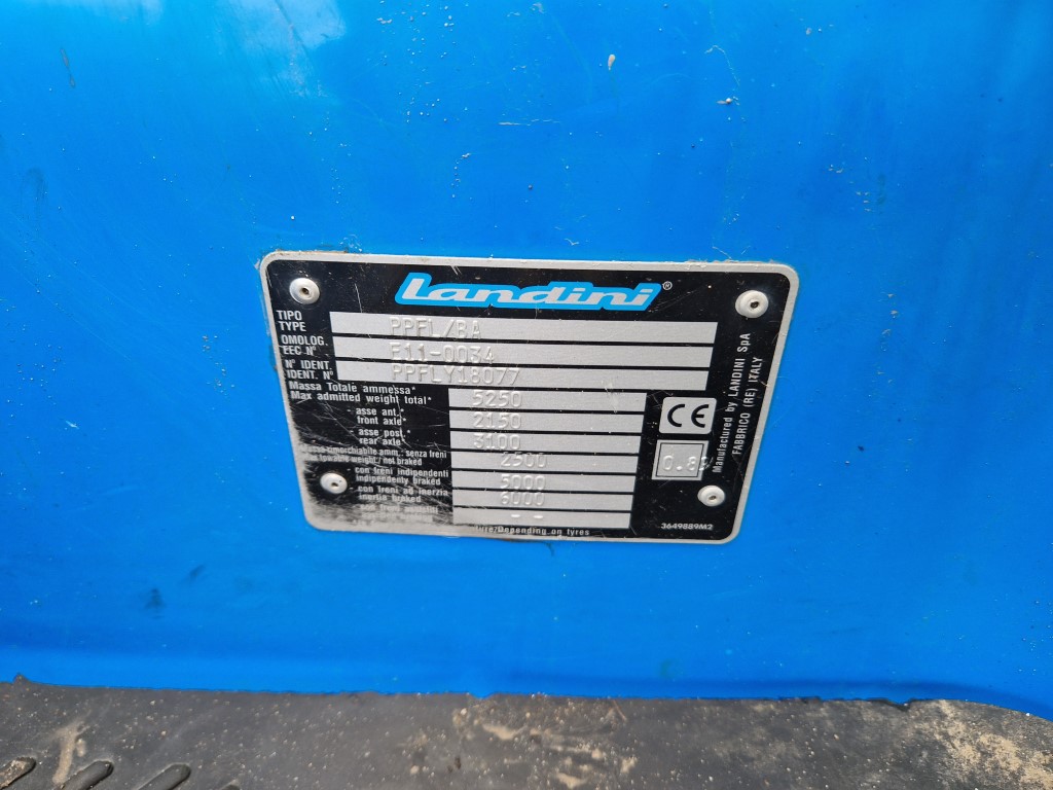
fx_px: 700
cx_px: 526
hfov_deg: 73.9
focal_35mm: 23
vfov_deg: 58.9
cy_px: 395
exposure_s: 1/393
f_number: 1.8
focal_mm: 5.4
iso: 50
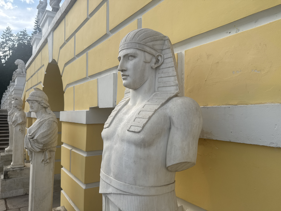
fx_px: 195
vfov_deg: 56.8
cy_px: 106
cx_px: 140
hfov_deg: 71.6
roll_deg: -1.2
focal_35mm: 24
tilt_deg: +3.0
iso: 80
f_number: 1.78
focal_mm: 6.76
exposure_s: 1/3247
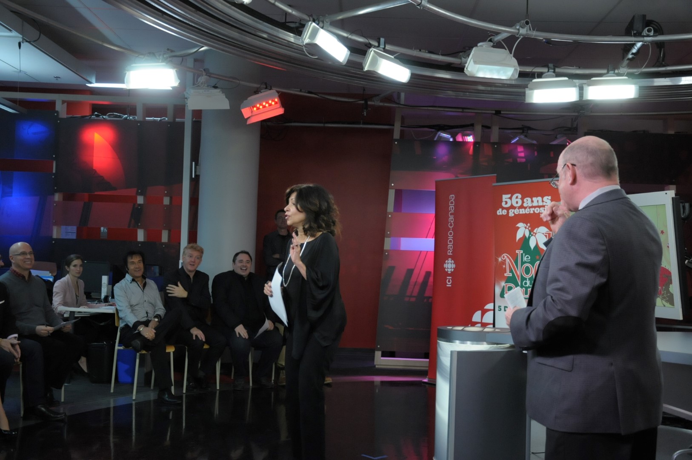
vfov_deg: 34.1
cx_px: 346
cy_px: 230
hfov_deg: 49.6
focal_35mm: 39
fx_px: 749
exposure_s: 1/80
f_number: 4.5
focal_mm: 26
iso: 1250
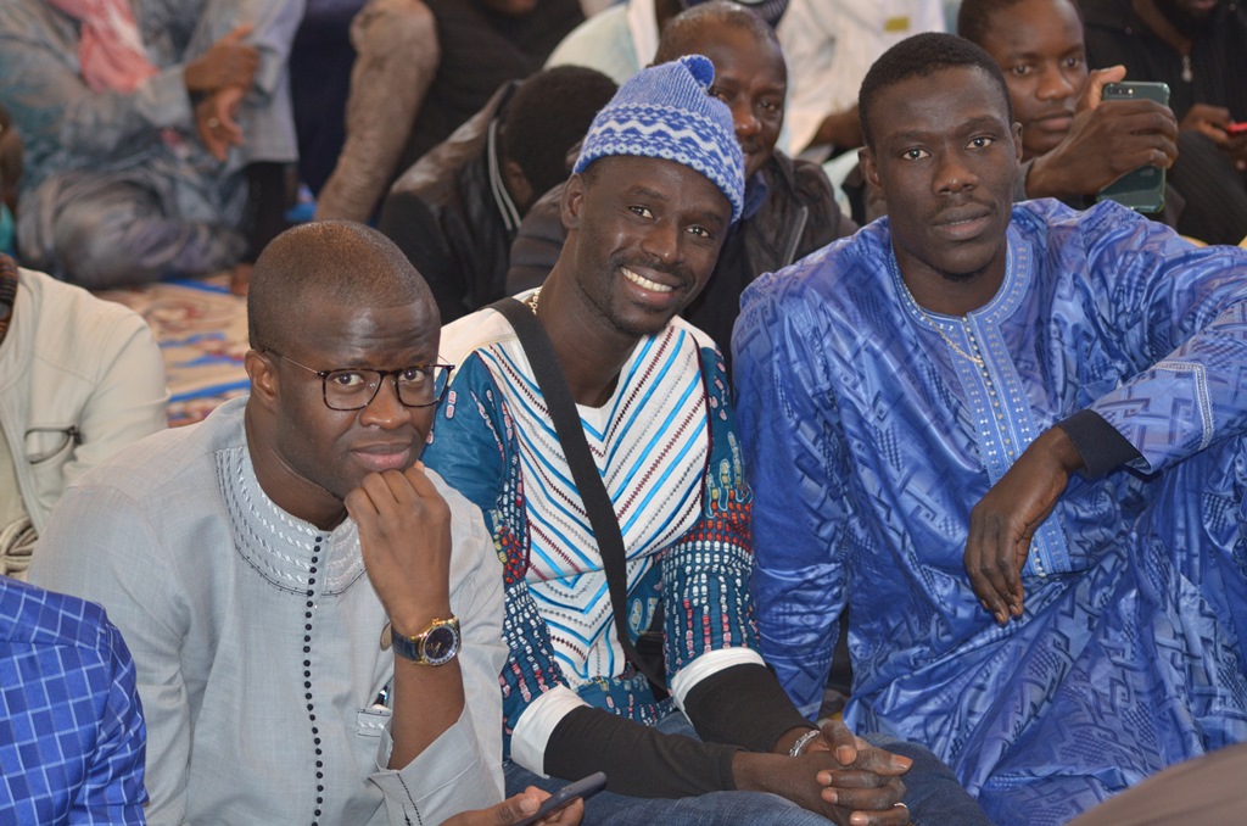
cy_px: 413
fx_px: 3629
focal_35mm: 105
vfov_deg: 13.0
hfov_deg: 19.5
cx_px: 624
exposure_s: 1/60
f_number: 4
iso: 800
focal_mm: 70
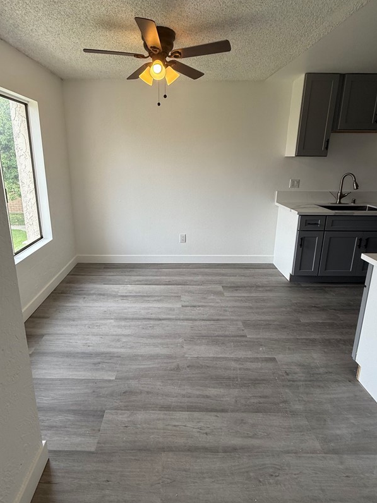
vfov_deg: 87.3
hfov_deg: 71.4
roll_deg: -0.2
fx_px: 261
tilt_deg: -11.4
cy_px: 219
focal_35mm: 18
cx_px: 171
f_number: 2.2
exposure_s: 1/184
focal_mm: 2.22
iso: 64
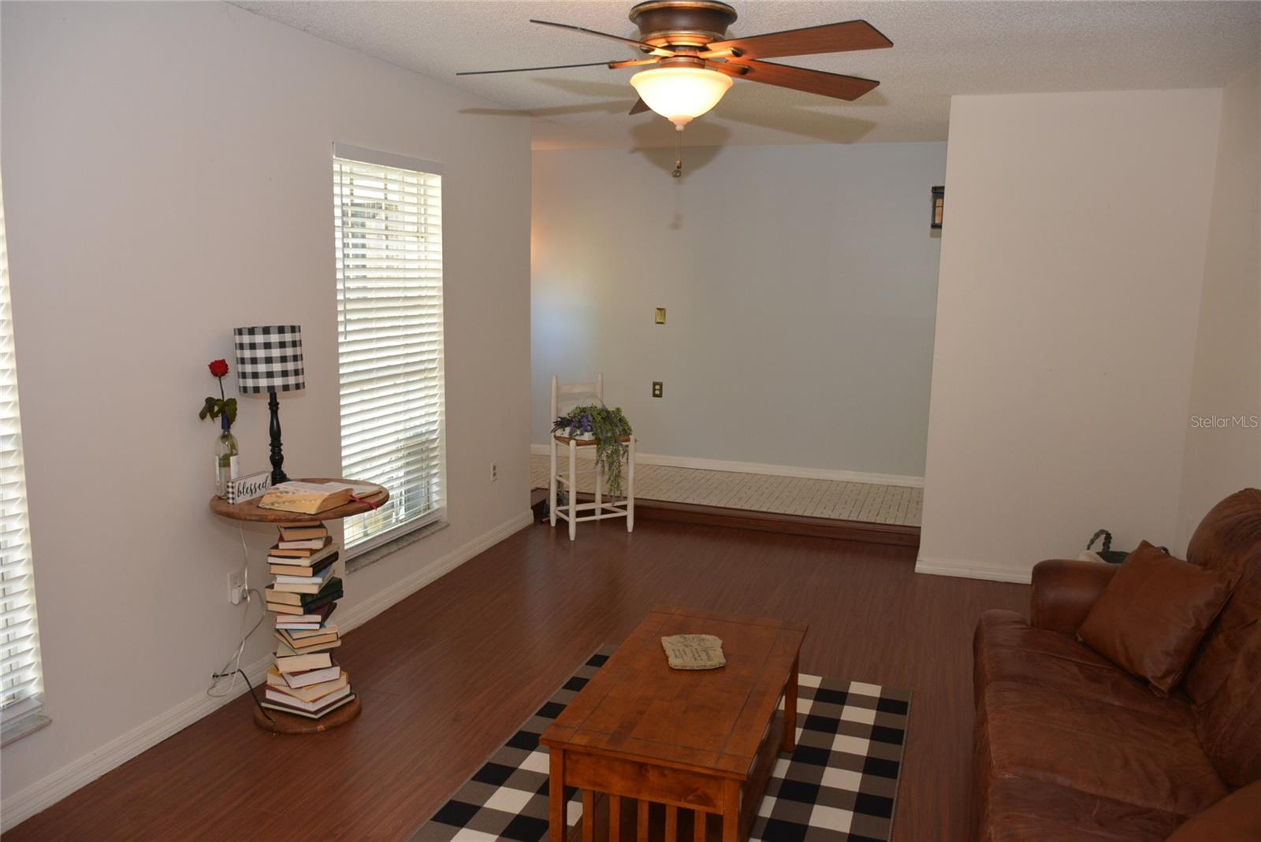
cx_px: 630
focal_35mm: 27
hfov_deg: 67.3
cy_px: 421
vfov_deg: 48.0
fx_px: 946
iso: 720
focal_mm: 18
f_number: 4
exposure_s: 1/60
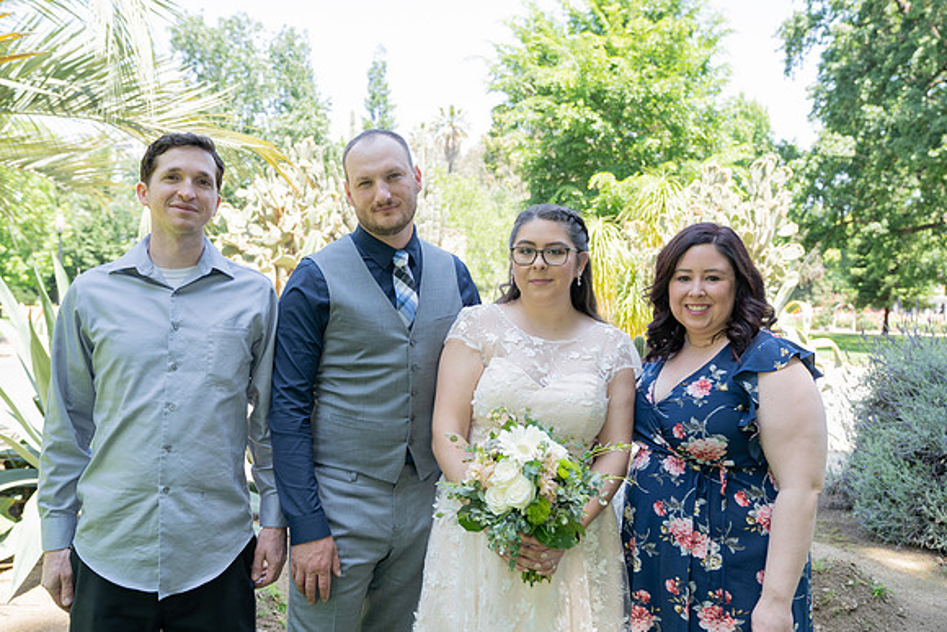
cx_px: 474
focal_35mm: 33
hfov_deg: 57.2
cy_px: 316
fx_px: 868
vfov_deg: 40.0
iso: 250
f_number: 4
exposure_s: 1/250
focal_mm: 33
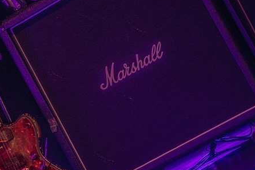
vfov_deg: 6.3
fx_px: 1545
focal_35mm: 218
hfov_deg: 9.4
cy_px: 101
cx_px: 66
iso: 4000
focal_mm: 135
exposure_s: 1/30
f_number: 2.8
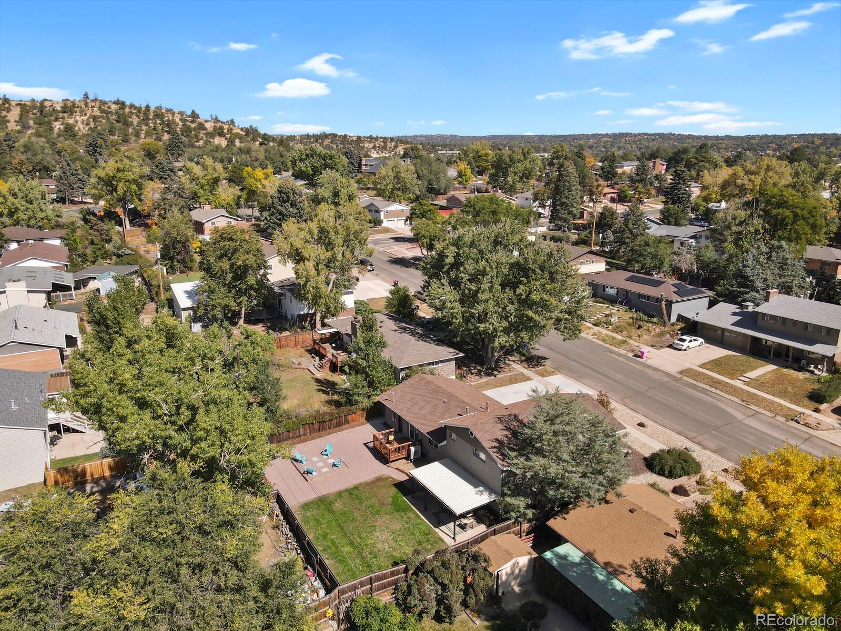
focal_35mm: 24
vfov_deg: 56.8
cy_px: 316
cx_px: 420
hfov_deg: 71.6
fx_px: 583
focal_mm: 4.5
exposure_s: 1/400
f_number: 2.8
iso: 100
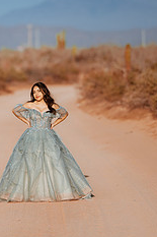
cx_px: 36
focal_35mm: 261
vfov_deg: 7.9
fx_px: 1710
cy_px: 54
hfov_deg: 5.3
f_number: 1.8
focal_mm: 135
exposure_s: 1/8000
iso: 100
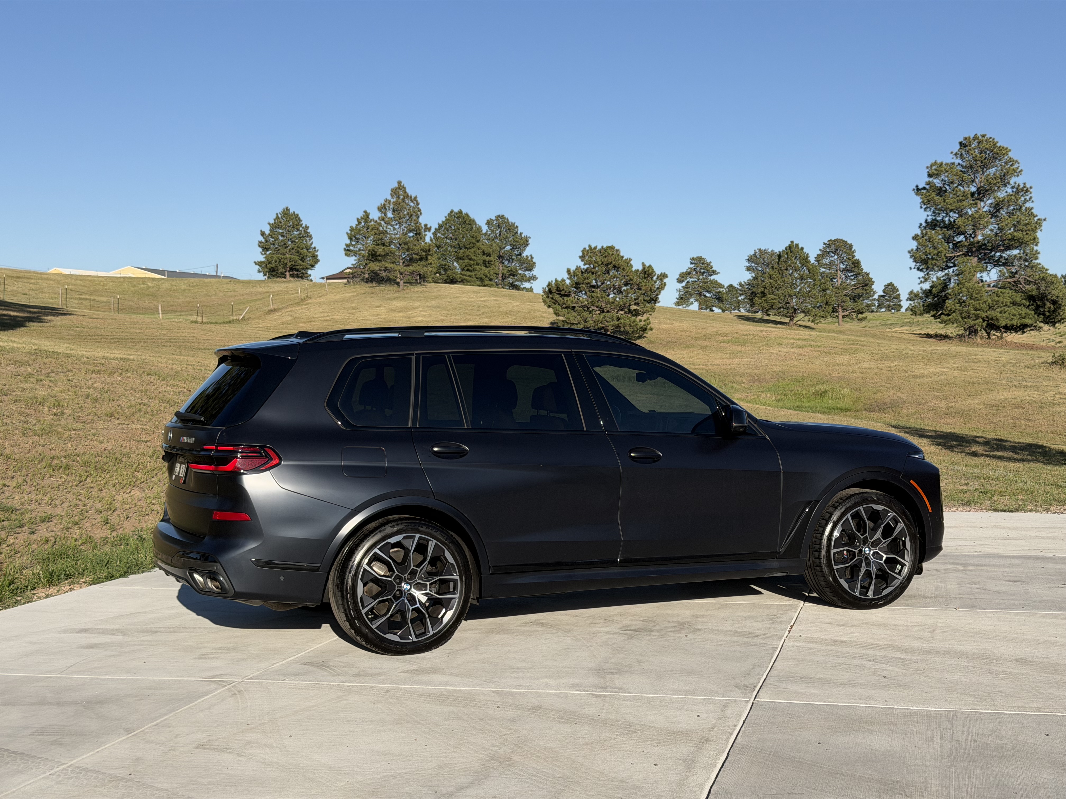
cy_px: 400
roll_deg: -0.2
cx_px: 533
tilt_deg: -1.7
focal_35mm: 48
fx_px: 1478
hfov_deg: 39.7
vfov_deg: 30.3
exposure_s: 1/4587
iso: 64
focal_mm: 6.76
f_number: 1.78
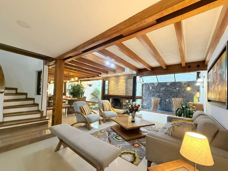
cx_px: 114
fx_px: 92
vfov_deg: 85.7
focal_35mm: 14
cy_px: 86
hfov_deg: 102.1
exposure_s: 1/60
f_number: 2.2
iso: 400
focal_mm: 2.22
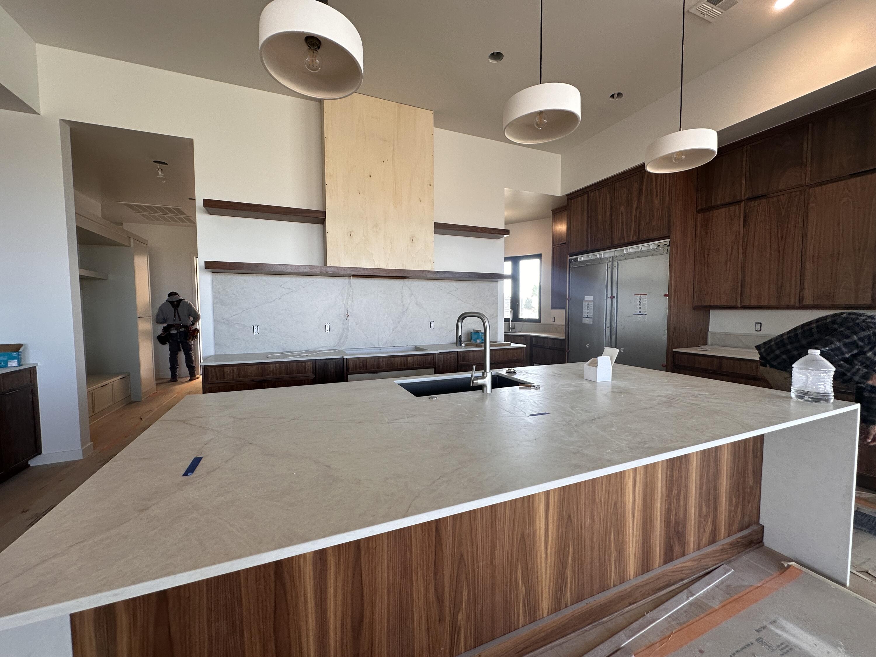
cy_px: 328
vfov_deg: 85.7
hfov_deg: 102.1
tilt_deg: -2.0
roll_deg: -0.2
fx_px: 354
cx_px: 438
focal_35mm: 14
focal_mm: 2.22
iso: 125
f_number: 2.2
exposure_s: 1/120
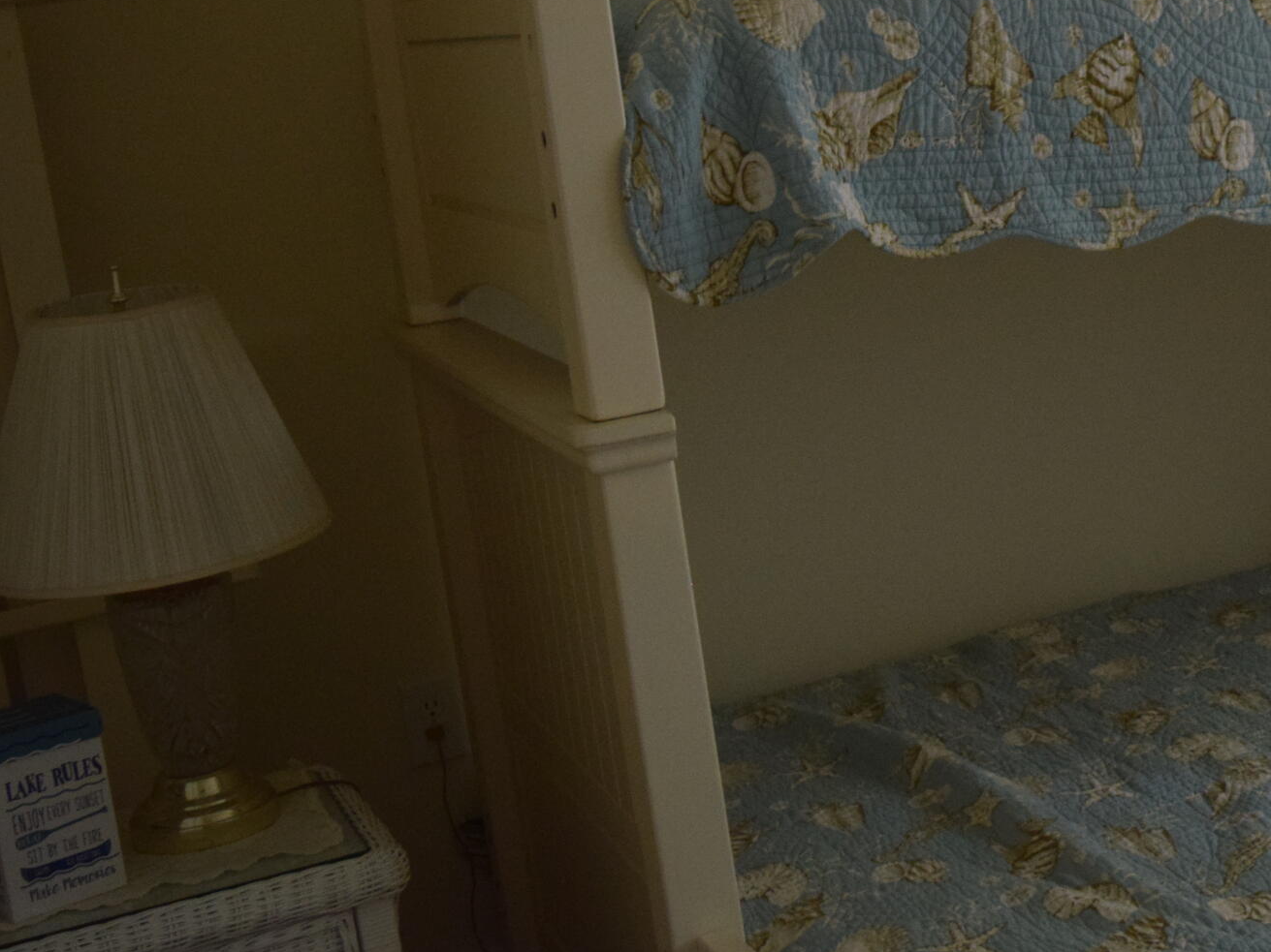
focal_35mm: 66
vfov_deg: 22.0
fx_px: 2423
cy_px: 187
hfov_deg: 27.3
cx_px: 1345
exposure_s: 1/60
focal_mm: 20
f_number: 3.8
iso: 1100
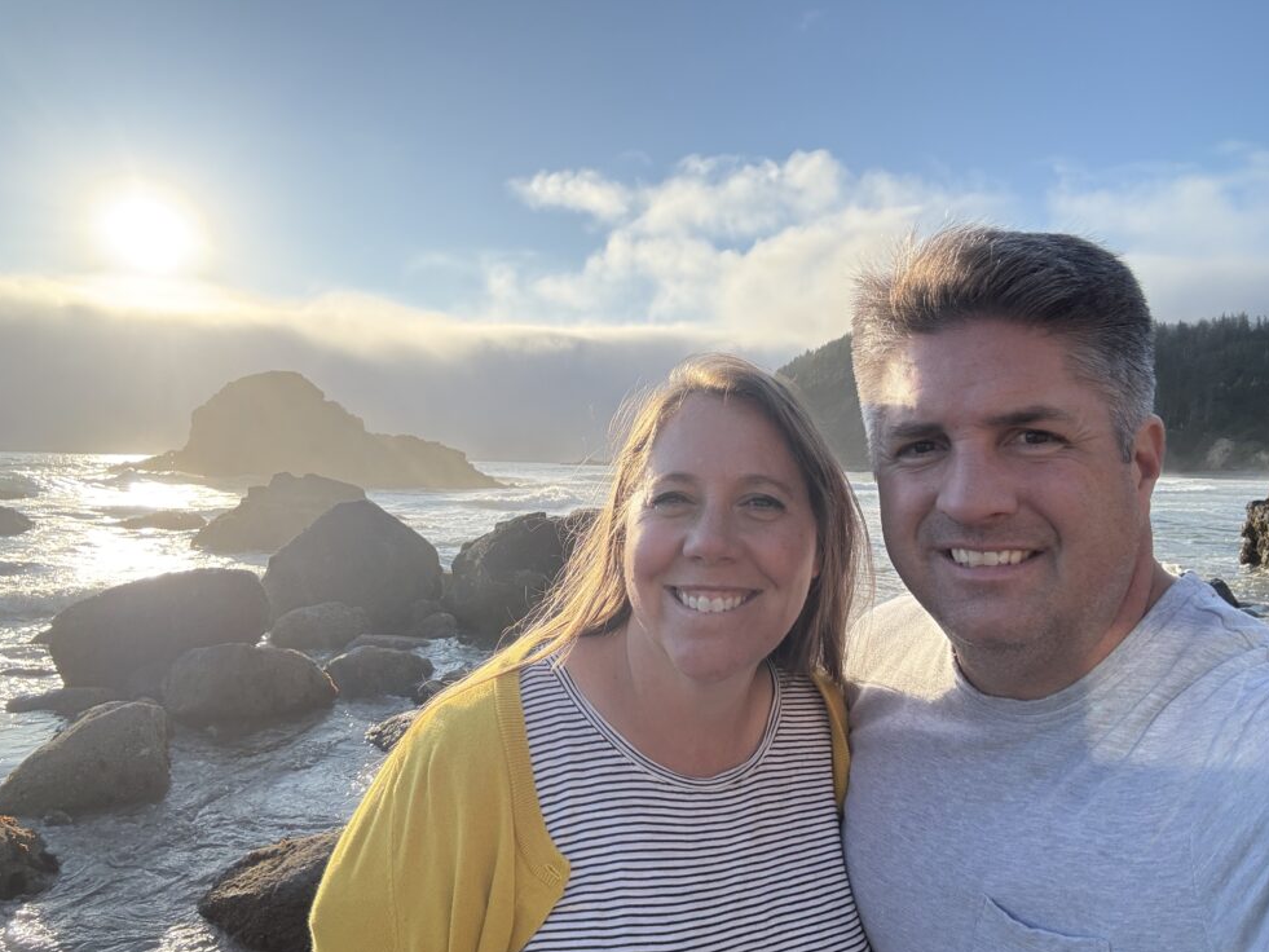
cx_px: 612
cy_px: 472
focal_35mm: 24
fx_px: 880
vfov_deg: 56.8
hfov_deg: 71.6
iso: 40
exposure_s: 1/831
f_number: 1.9
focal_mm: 2.69
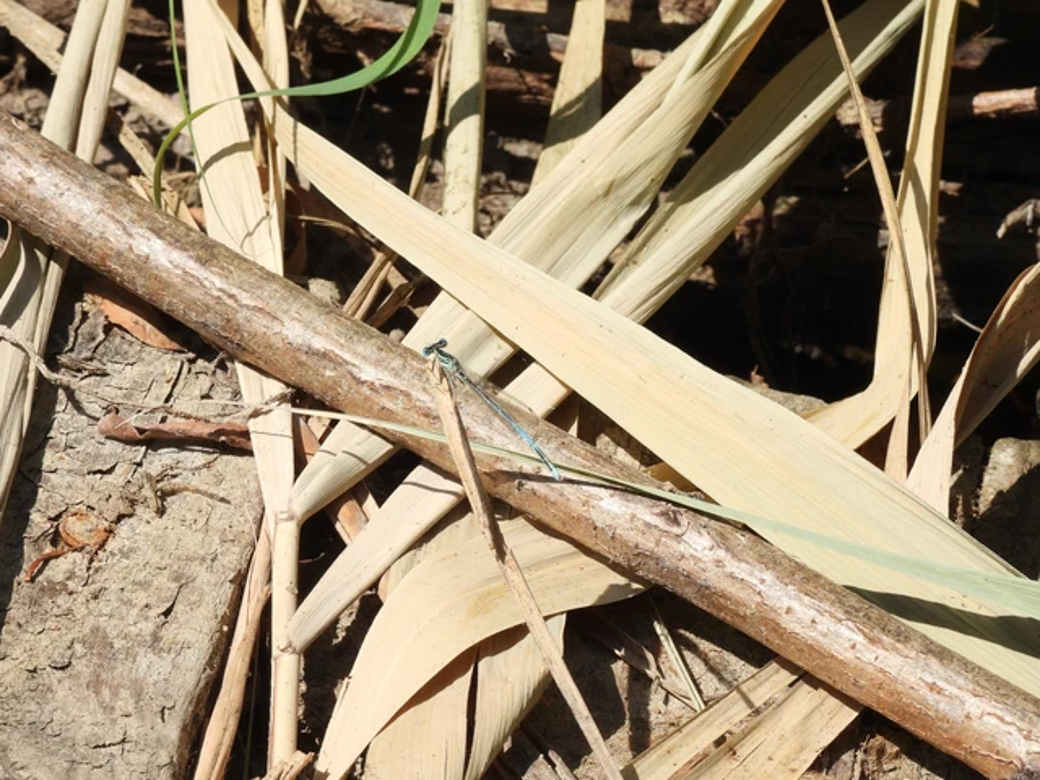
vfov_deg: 6.2
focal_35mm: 240
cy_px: 390
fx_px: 7211
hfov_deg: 8.2
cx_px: 520
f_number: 6.3
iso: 100
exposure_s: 1/400
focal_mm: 42.8
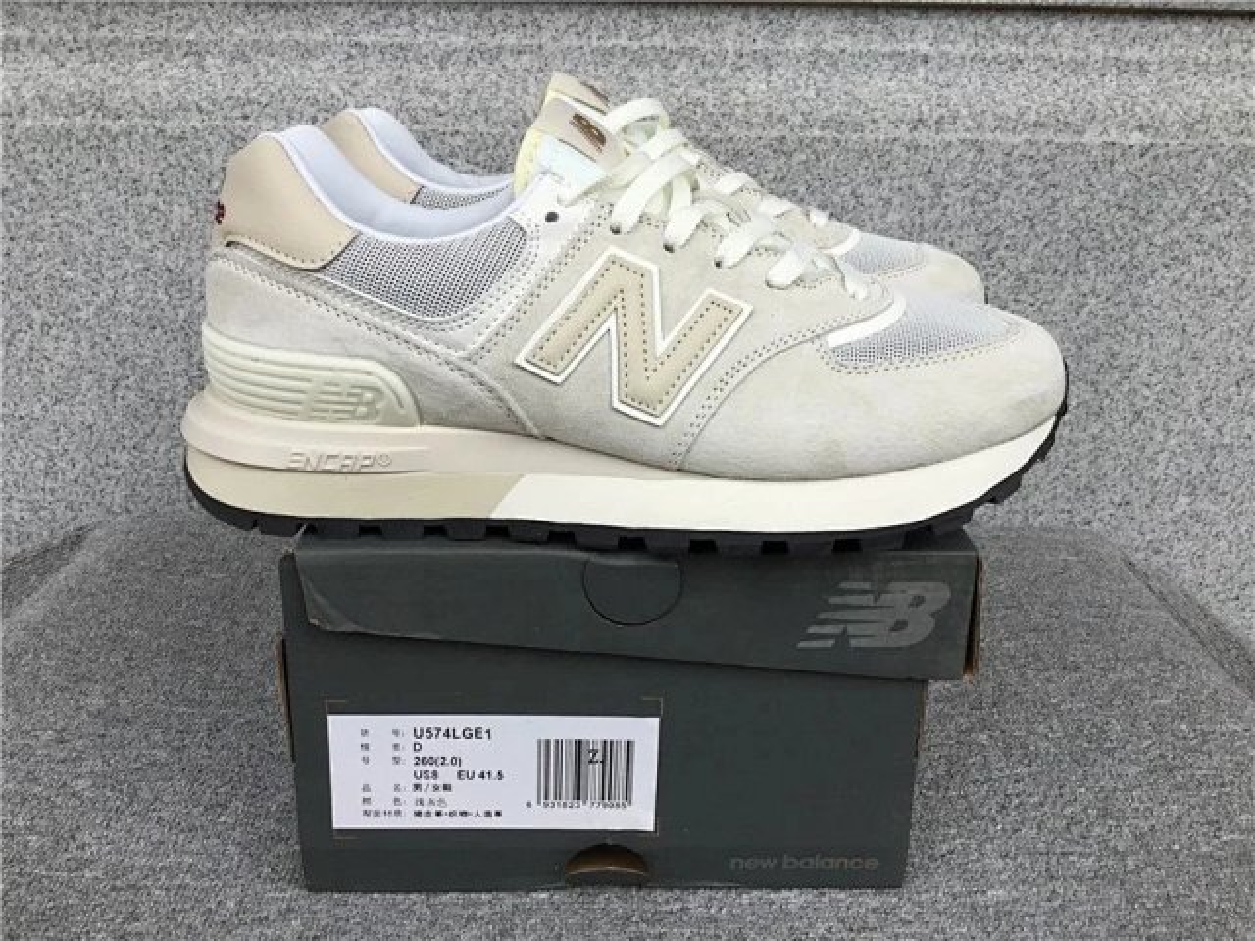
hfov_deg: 58.4
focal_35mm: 31
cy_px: 470
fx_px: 1124
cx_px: 628
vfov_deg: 45.4
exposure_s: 1/405
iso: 25
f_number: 2.4
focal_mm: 3.3
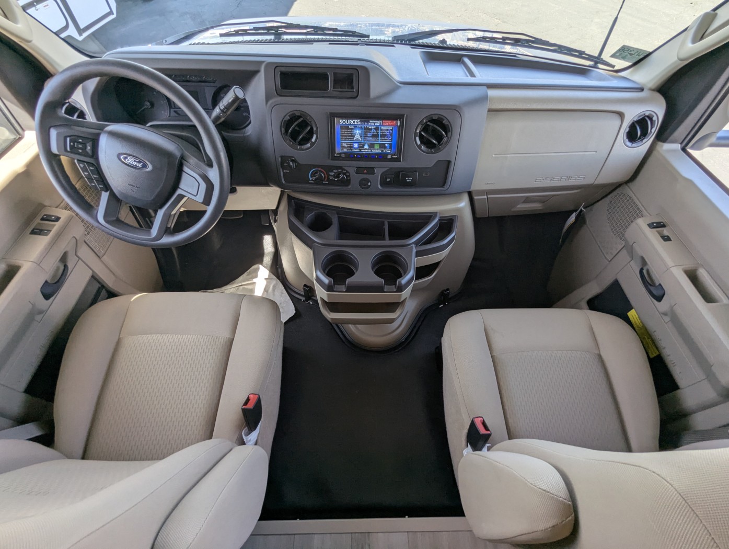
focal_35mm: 16
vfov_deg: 78.2
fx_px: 337
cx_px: 364
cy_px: 274
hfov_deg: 94.4
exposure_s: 1/163
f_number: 2.2
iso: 52
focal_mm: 2.35
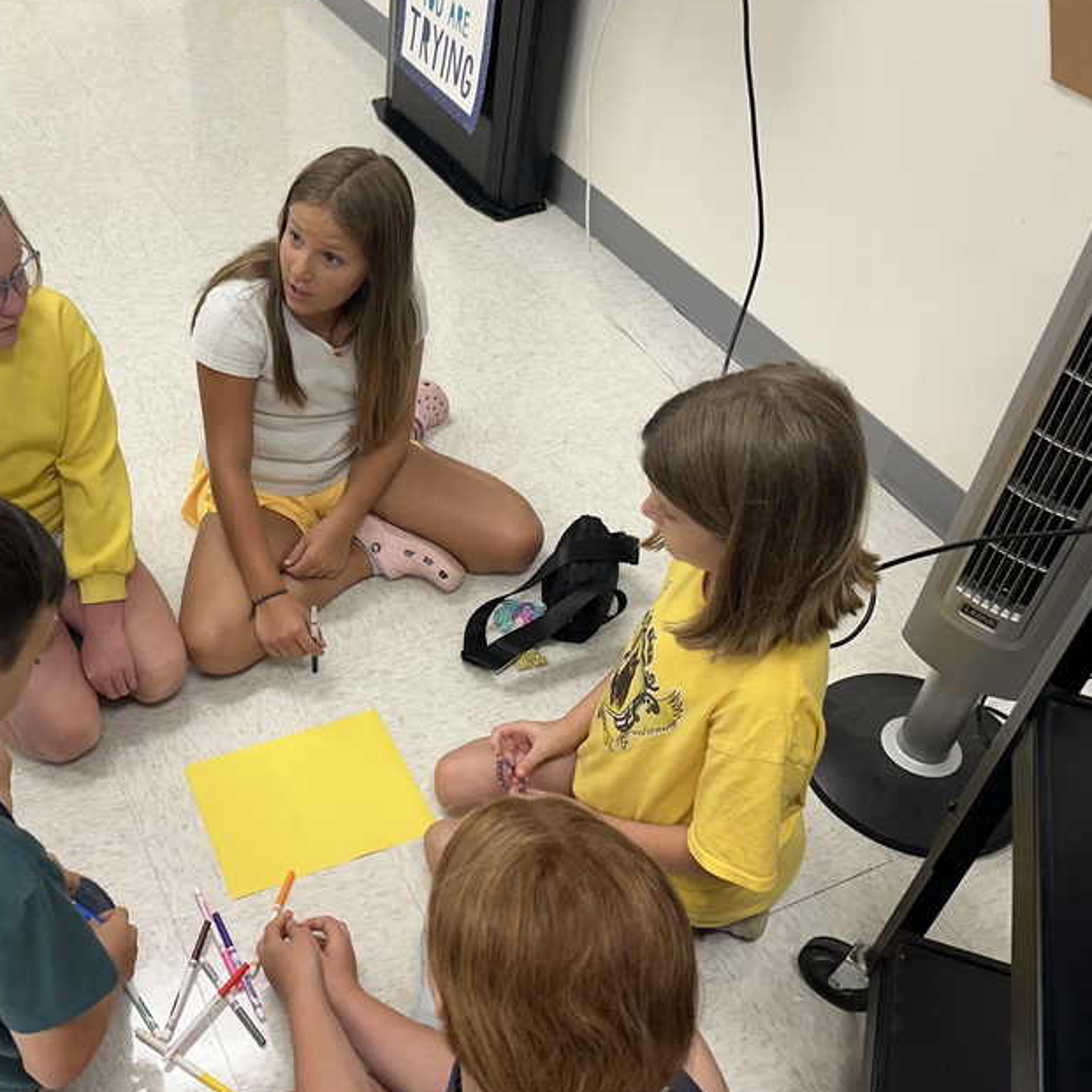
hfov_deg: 45.8
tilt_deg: -44.9
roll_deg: +1.5
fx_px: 1249
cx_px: 294
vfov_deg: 47.2
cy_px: 566
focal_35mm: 35
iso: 125
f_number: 1.78
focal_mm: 6.86
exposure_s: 1/120
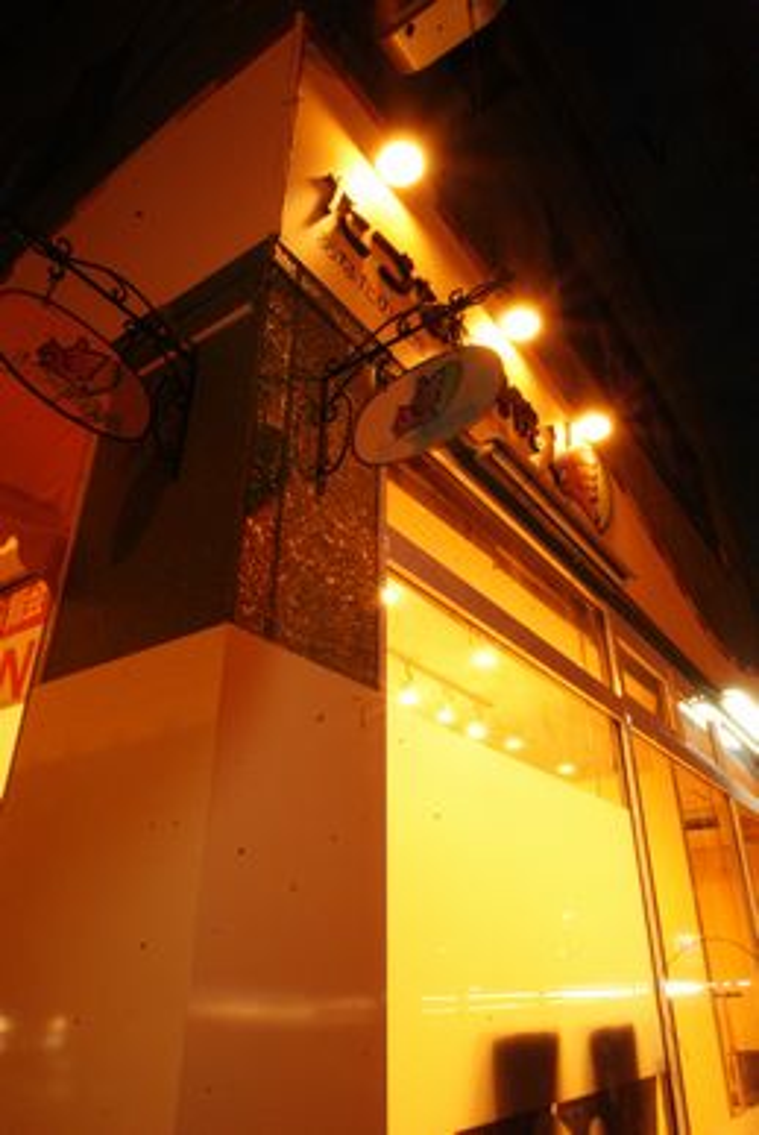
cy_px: 568
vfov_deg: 73.7
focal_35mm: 24
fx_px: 757
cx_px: 380
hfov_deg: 53.3
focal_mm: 16
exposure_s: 3.2
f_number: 25
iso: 800
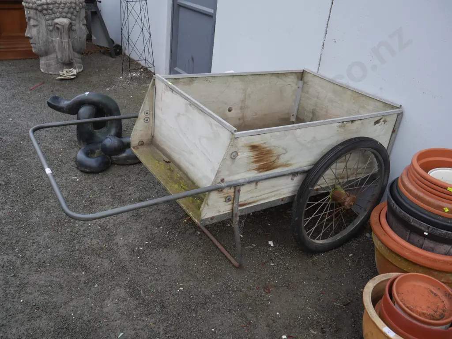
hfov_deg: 60.0
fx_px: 392
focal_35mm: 30
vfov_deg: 46.8
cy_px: 170
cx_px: 226
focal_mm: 15
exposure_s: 1/125
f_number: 3.6
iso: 200
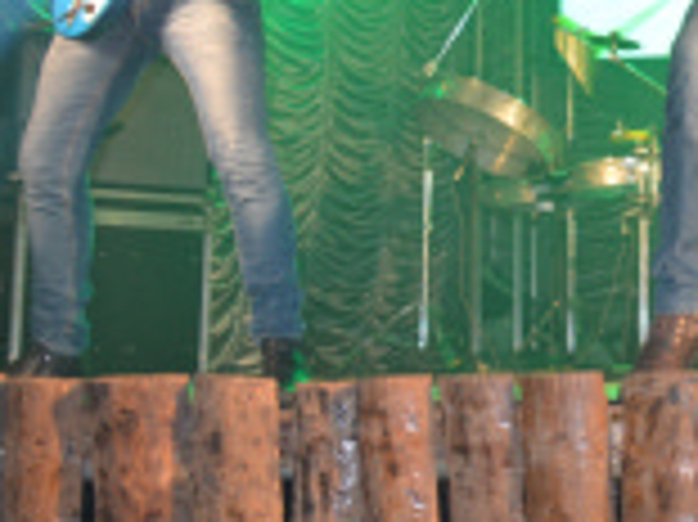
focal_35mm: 93
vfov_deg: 15.8
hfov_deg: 18.2
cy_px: 106
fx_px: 1874
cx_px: 1117
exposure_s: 1/60
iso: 640
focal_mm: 20
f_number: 3.5
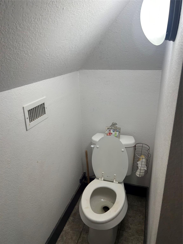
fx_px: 183
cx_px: 92
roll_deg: -1.4
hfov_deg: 53.1
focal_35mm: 26
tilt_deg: -20.5
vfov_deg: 67.3
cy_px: 122
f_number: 1.5
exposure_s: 1/120
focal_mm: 5.7
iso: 50
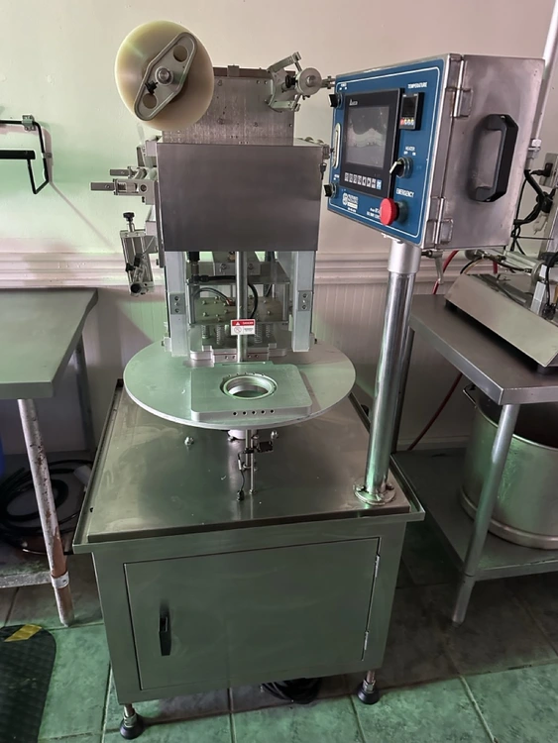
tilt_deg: -25.7
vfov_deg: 71.6
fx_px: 516
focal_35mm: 24
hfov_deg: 56.8
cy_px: 372
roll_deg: -3.6
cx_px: 279
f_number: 1.78
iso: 1000
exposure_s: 1/40
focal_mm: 6.86
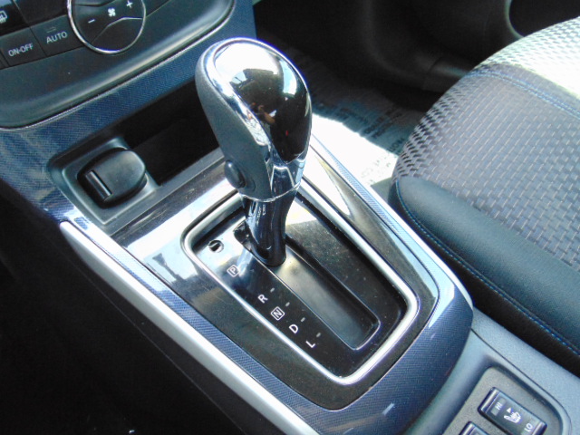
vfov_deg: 46.8
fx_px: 503
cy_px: 218
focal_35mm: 30
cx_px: 290
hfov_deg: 60.0
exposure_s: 1/30
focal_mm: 5.4
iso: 320
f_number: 3.1
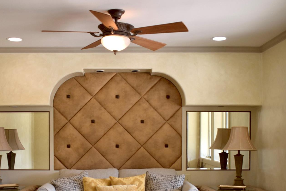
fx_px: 389
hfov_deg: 40.2
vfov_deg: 27.0
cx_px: 116
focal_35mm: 49
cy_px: 153
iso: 250
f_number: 3.8
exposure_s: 1/60
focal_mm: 20
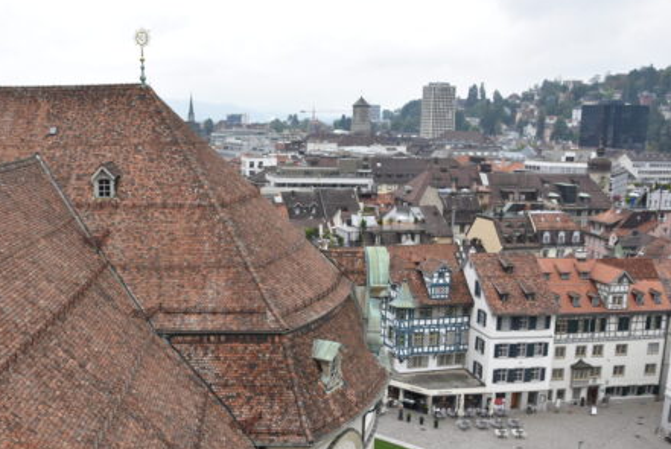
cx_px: 207
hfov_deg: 46.4
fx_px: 765
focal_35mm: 41
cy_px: 320
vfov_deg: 32.3
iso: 320
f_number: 8
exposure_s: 1/250
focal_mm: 18
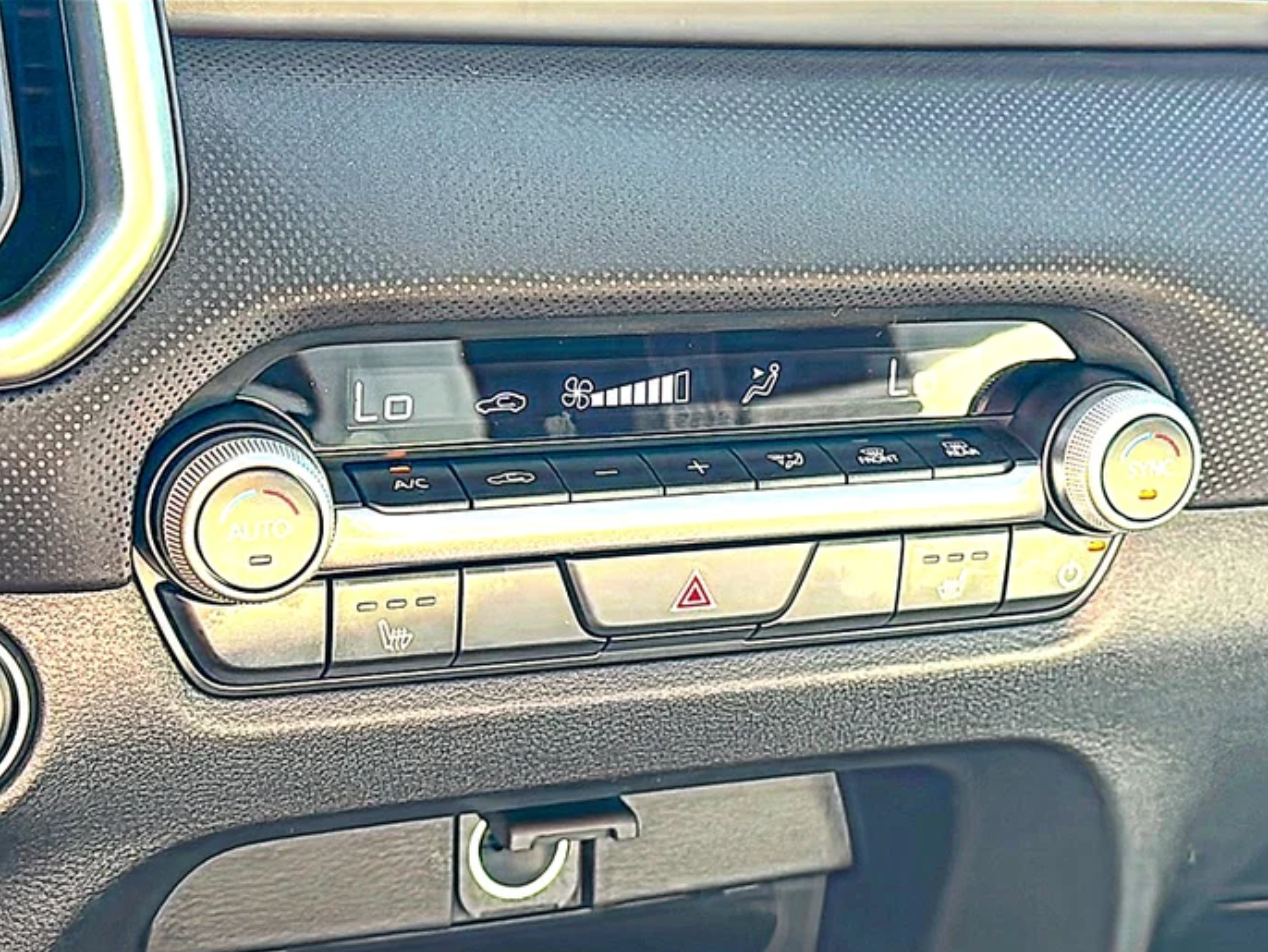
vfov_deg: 29.1
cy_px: 483
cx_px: 645
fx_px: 1832
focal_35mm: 50
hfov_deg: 38.2
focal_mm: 6.86
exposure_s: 1/111
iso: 125
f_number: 1.78
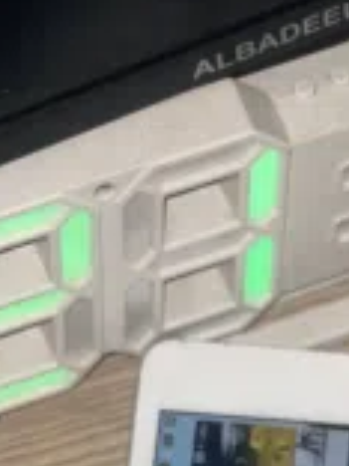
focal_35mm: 178
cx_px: 558
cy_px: 668
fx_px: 2393
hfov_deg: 8.1
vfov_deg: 10.8
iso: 40
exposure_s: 1/86
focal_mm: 6
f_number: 2
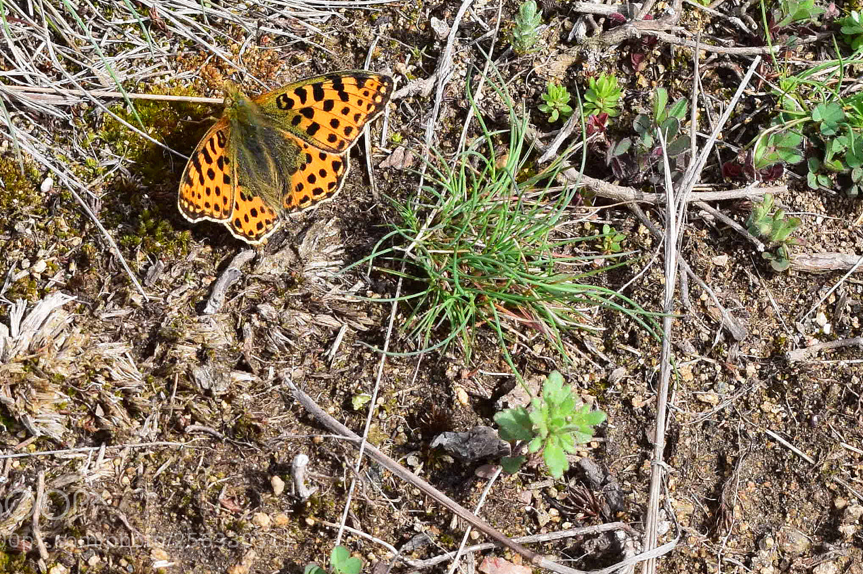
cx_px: 481
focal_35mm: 104
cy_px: 233
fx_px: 2483
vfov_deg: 13.2
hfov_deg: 19.7
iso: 400
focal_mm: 55
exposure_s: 1/320
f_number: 10
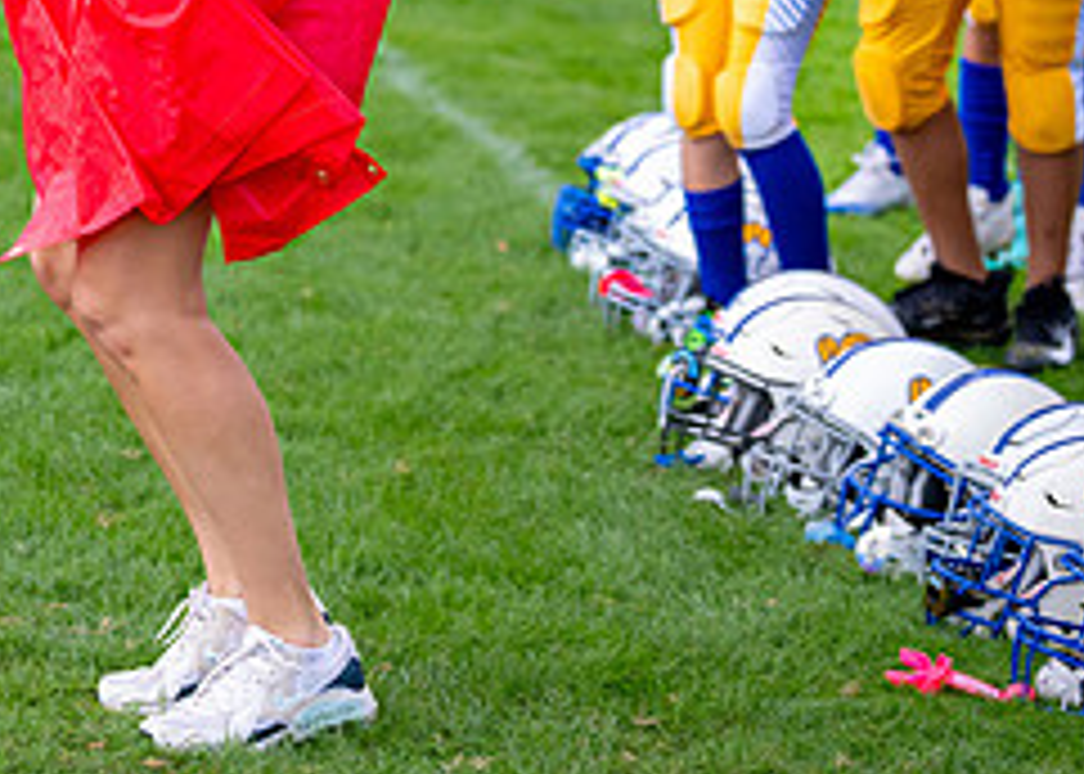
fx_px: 5879
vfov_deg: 7.5
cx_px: 221
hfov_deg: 10.5
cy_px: -173
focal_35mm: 191
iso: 500
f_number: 2.8
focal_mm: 70
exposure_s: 1/1250
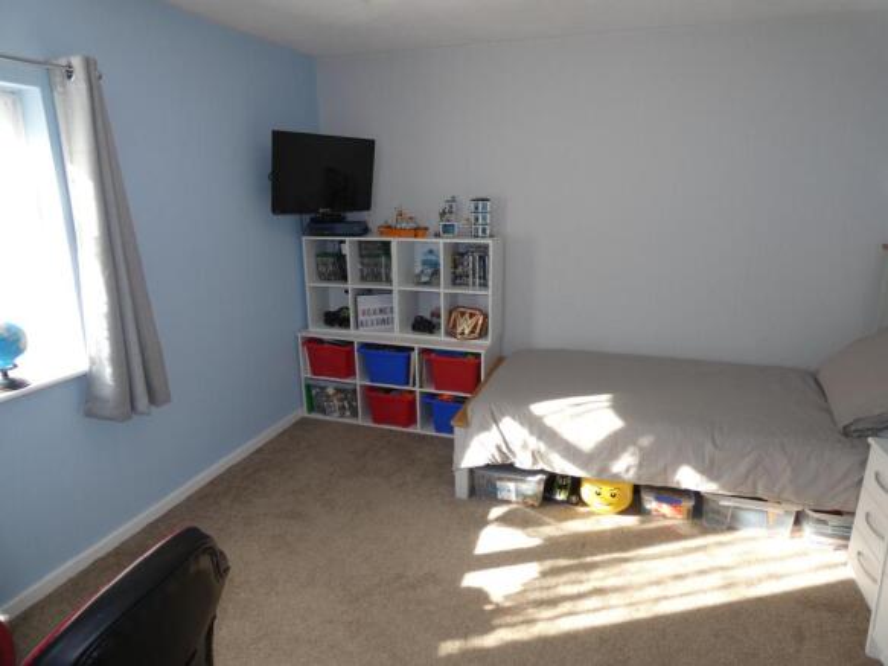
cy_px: 333
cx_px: 444
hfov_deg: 81.8
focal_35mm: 20
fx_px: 513
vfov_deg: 66.0
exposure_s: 1/60
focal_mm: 3.6
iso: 80
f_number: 2.8
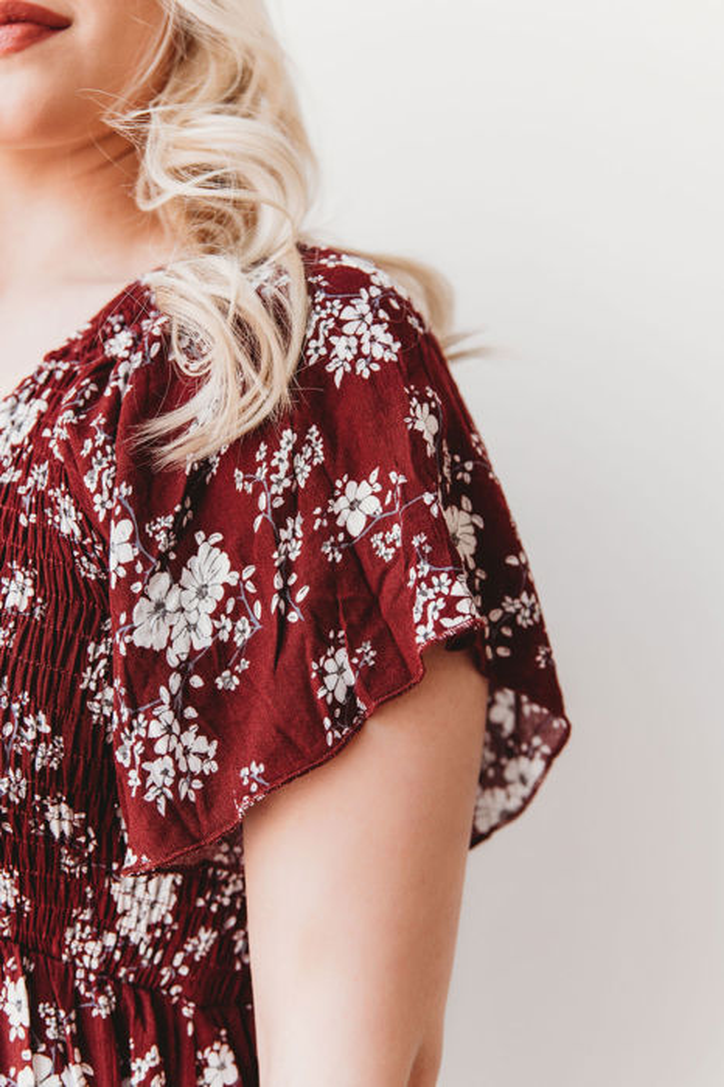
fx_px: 1389
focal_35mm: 46
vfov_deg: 42.8
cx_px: 362
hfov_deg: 29.2
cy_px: 544
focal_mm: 46
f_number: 2.8
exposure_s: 1/320
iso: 1000
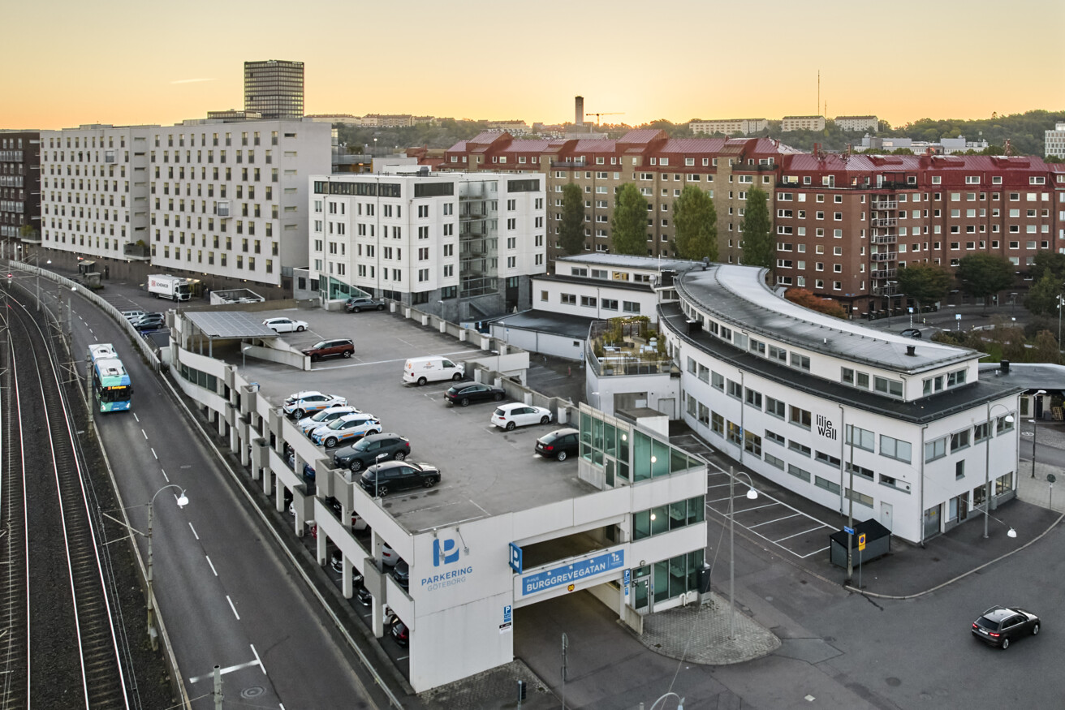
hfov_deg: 78.6
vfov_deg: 57.2
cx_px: 532
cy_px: 355
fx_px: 651
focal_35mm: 22
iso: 100
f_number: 2.8
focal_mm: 8.38
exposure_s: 1/240
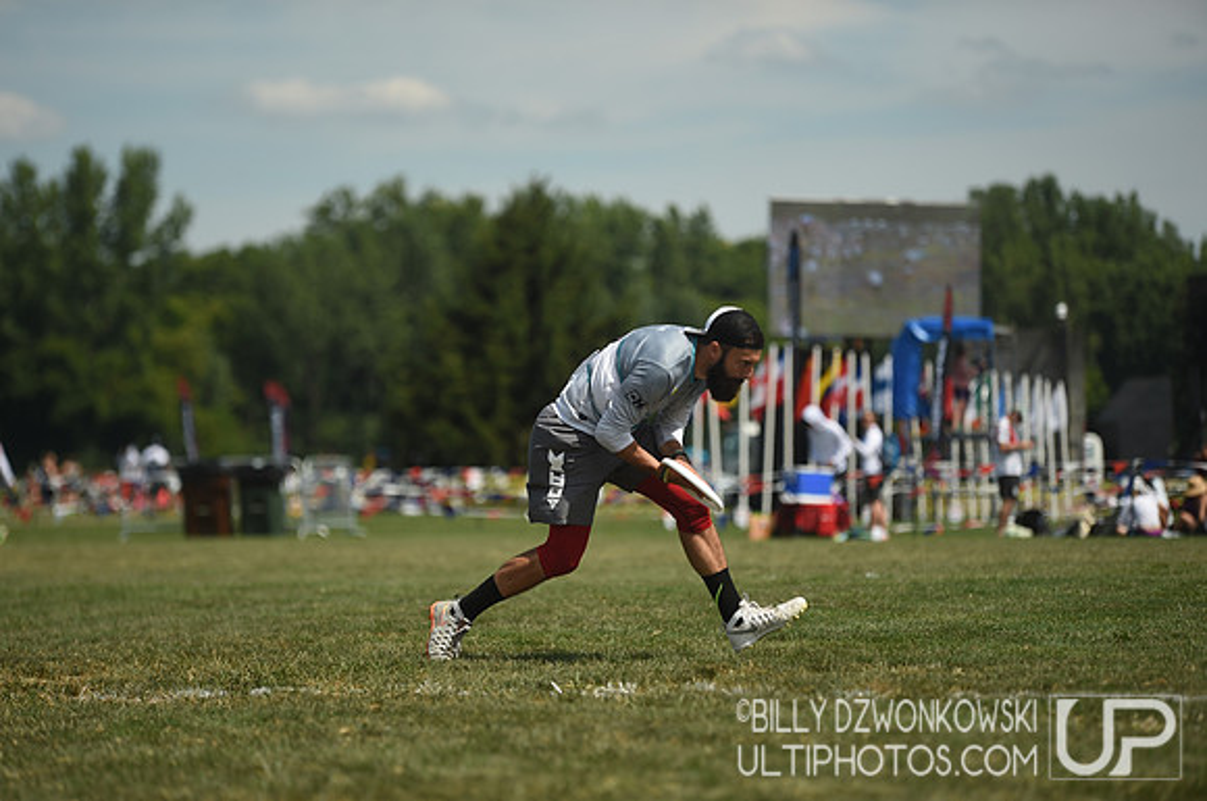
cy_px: 400
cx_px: 604
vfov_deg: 6.8
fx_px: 6696
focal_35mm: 200
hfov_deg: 10.3
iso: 100
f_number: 3.5
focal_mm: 200
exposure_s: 1/2000
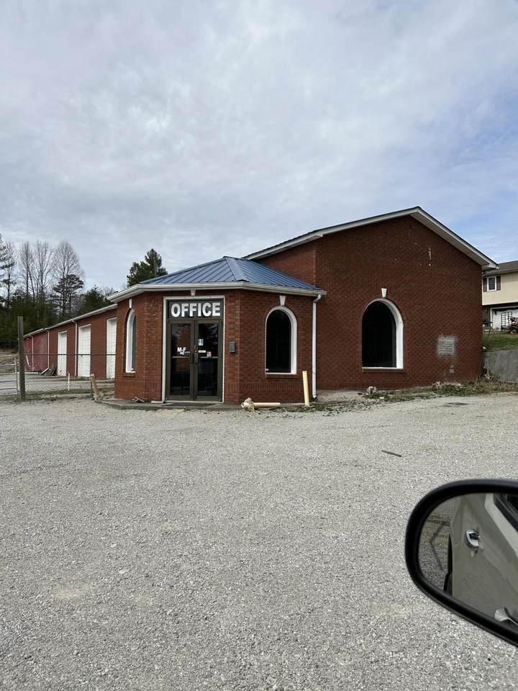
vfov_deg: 67.3
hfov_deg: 53.1
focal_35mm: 26
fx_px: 519
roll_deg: +0.2
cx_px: 259
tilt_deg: +2.7
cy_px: 346
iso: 50
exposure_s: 1/6211
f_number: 1.5
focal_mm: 5.7
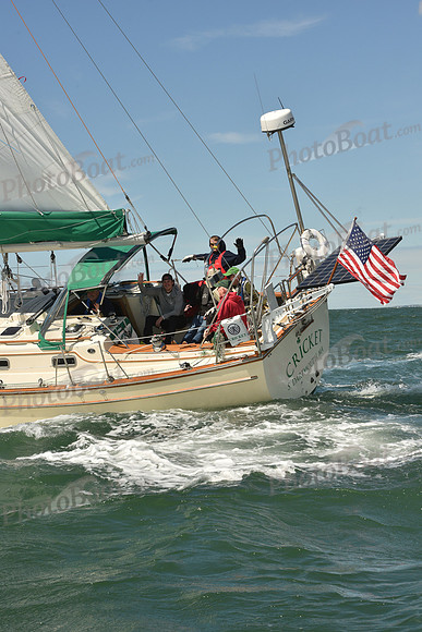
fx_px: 1441
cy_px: 316
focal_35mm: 82
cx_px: 211
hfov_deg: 16.7
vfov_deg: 24.8
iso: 320
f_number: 11
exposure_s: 1/800
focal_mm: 82
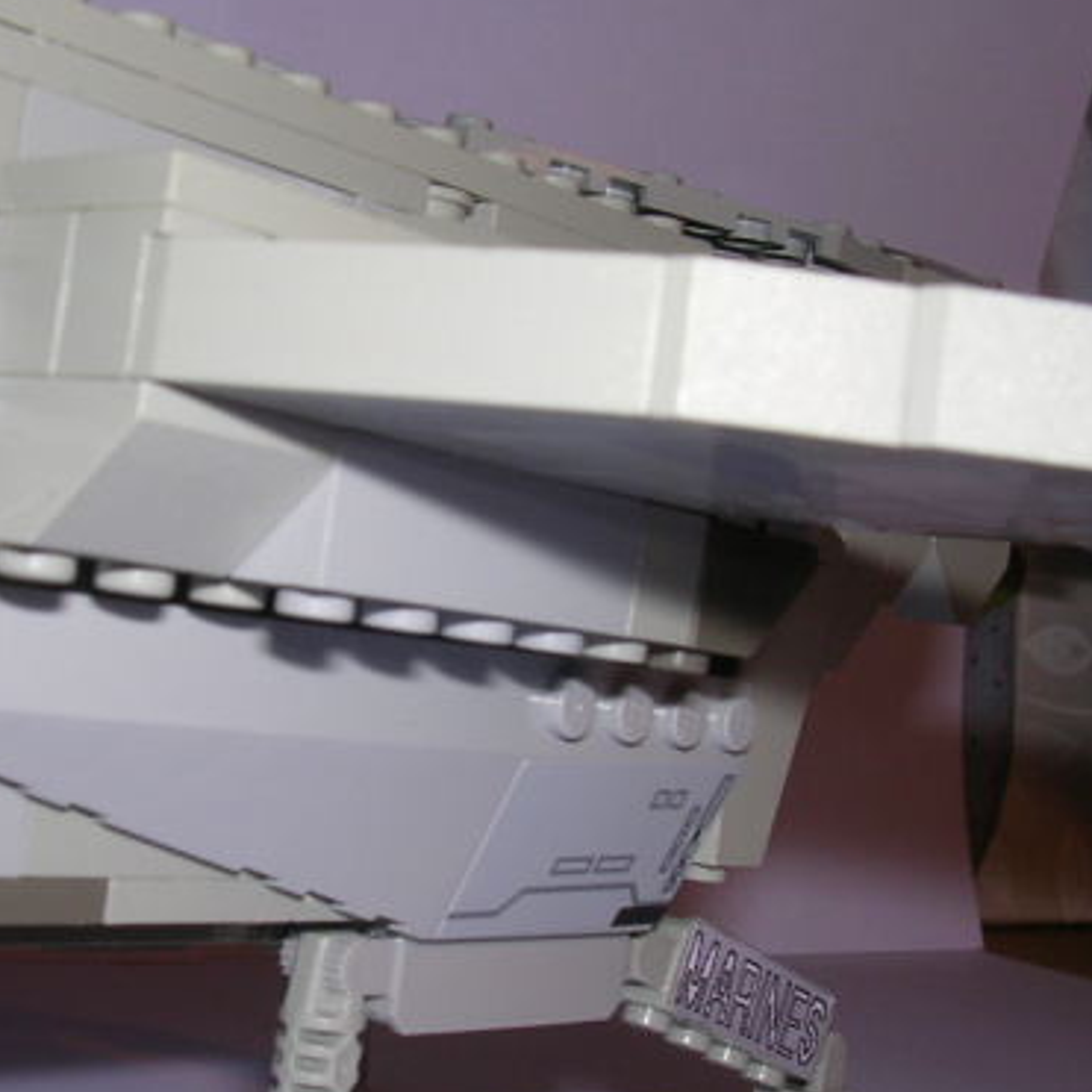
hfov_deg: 29.5
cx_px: 442
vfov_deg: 29.5
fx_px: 2070
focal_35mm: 58
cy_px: 612
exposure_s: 1/60.1
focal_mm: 5.8
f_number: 5.6
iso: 100
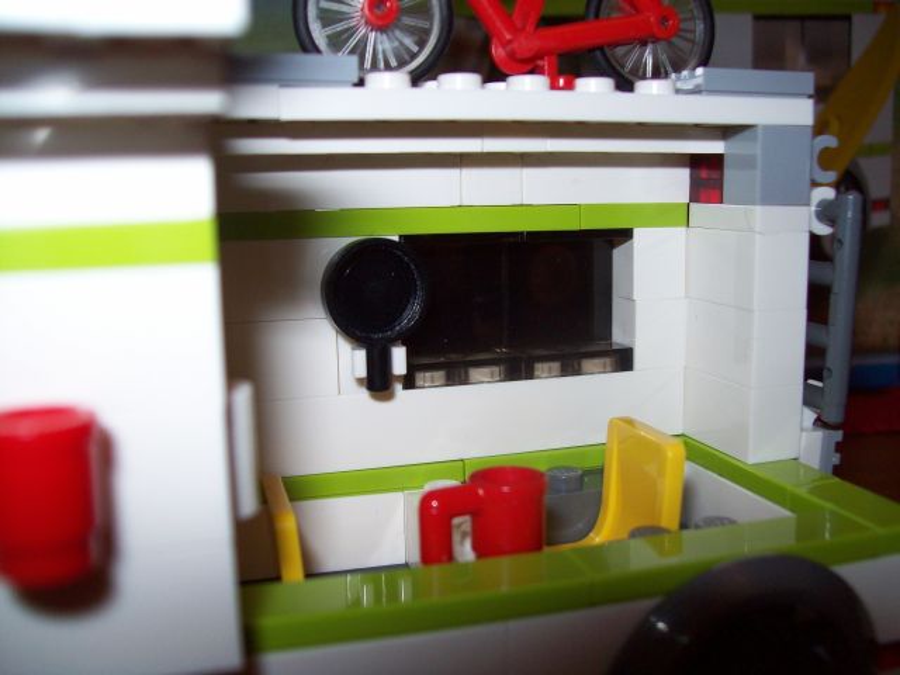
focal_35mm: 36
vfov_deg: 39.7
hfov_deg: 51.4
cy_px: 338
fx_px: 936
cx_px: 450
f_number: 2.7
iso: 80
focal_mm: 6
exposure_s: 1/64
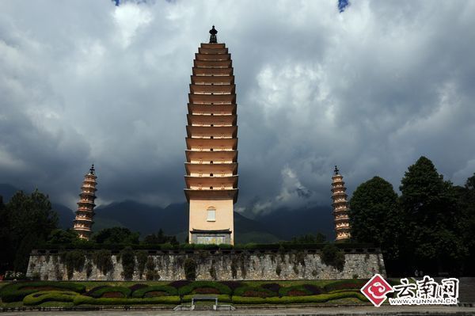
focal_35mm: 32
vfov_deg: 41.6
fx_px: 415
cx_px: 238
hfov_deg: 59.5
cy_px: 158
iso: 200
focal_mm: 21
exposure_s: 1/640
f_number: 13
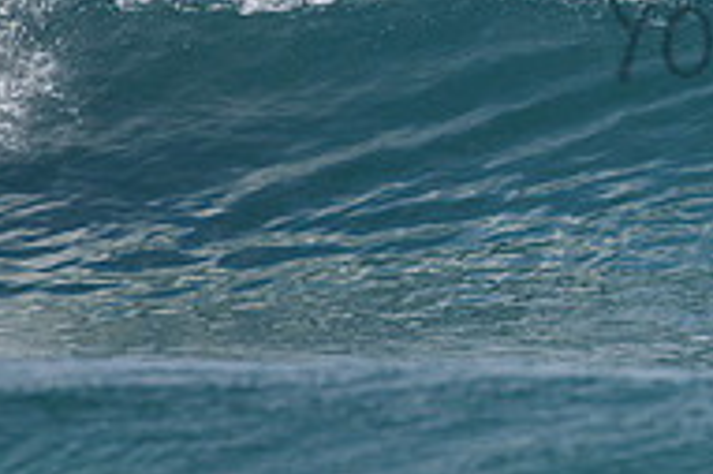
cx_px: 986
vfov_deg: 0.7
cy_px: -9
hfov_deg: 1.1
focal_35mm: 1863
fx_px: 36865
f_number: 5.6
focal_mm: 500
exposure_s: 1/2000
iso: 250
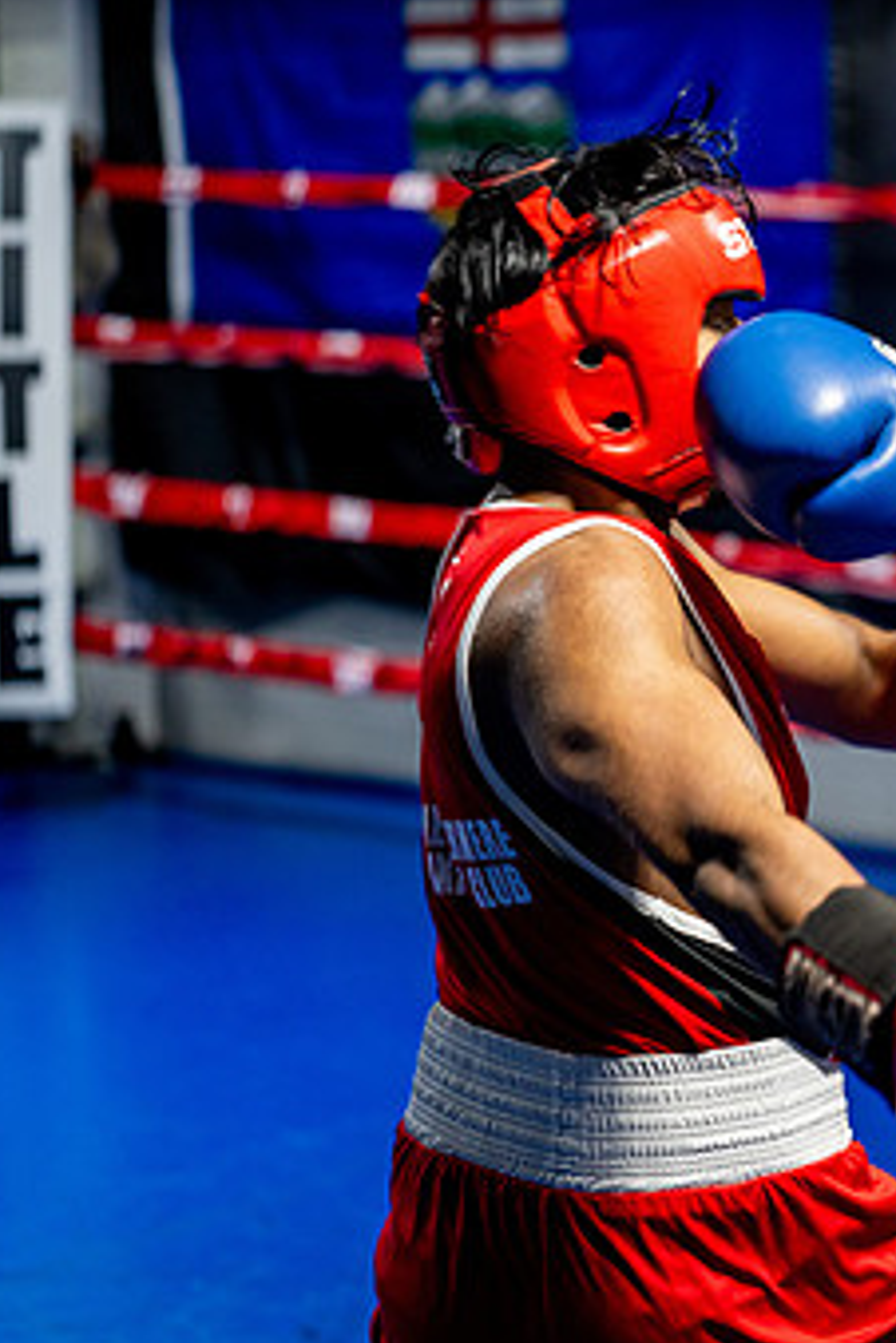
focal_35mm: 101
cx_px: 1090
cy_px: 632
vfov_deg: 20.2
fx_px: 3770
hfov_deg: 13.2
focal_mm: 59
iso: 2000
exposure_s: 1/800
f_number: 2
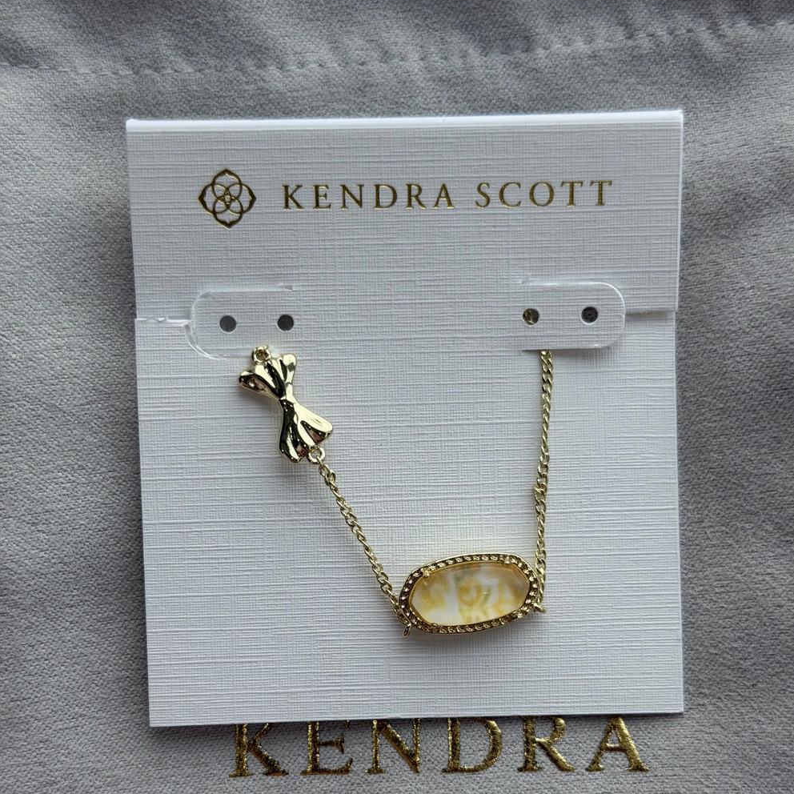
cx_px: 399
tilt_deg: -73.9
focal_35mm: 57
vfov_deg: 29.9
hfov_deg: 30.0
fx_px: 1479
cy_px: 521
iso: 64
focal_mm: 6.76
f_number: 1.78
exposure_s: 1/276
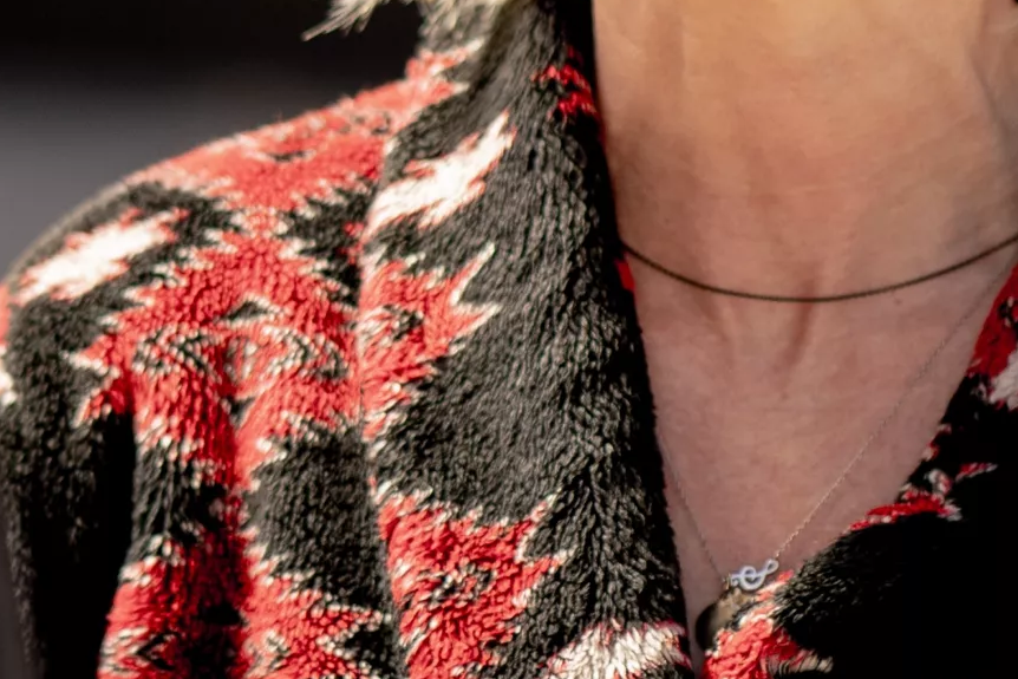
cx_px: 487
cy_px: -4
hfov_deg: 5.5
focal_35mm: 377
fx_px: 10662
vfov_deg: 3.6
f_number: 1.8
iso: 200
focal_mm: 85
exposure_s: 1/2500
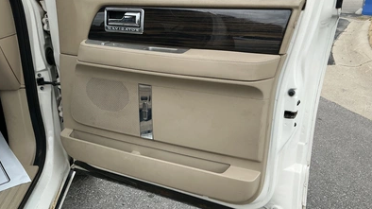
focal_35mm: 31
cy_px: 102
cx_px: 184
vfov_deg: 37.7
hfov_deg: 62.7
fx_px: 306
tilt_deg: -17.8
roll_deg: -2.2
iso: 25
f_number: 1.8
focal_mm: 3
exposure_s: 1/355
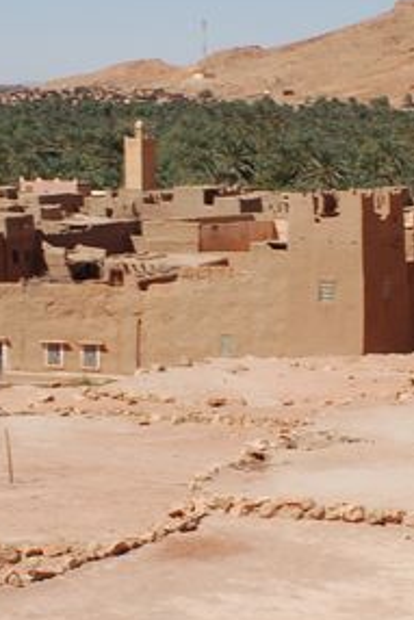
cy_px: 219
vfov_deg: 15.3
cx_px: 186
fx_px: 2309
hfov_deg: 10.2
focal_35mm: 134
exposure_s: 1/400
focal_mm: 32
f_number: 10
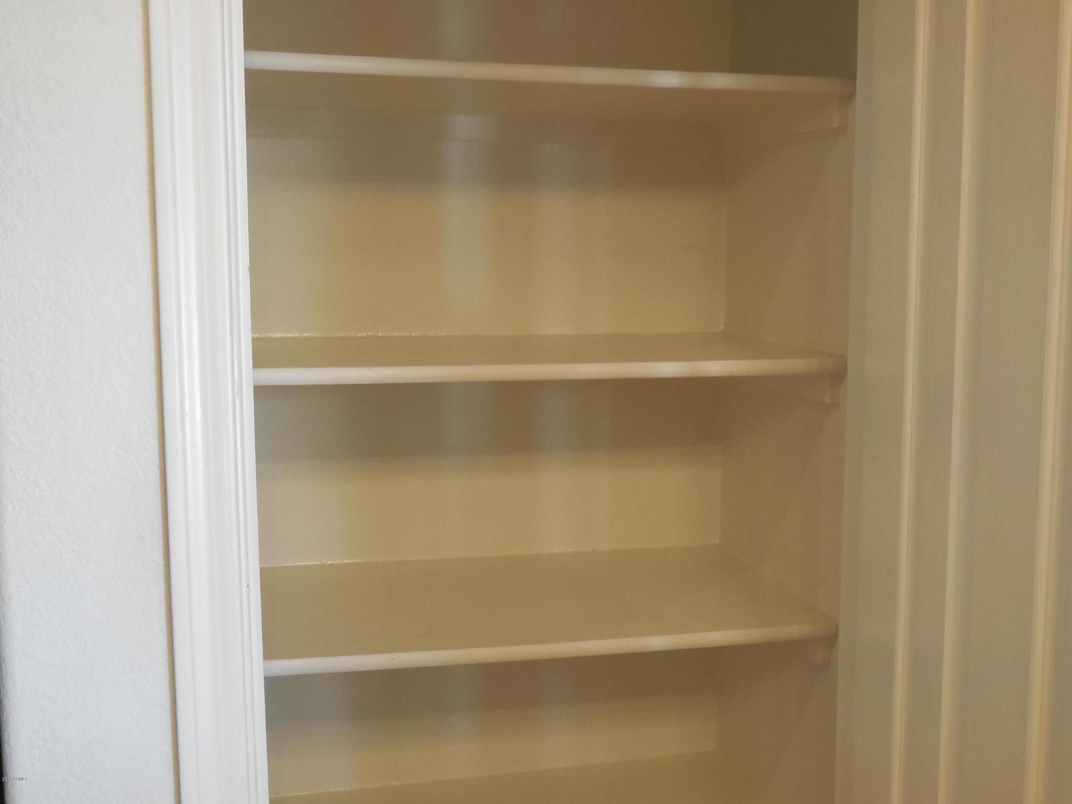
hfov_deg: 46.8
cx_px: 536
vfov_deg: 36.0
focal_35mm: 40
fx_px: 1239
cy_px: 402
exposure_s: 1/30
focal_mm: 7.1
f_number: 3.6
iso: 320
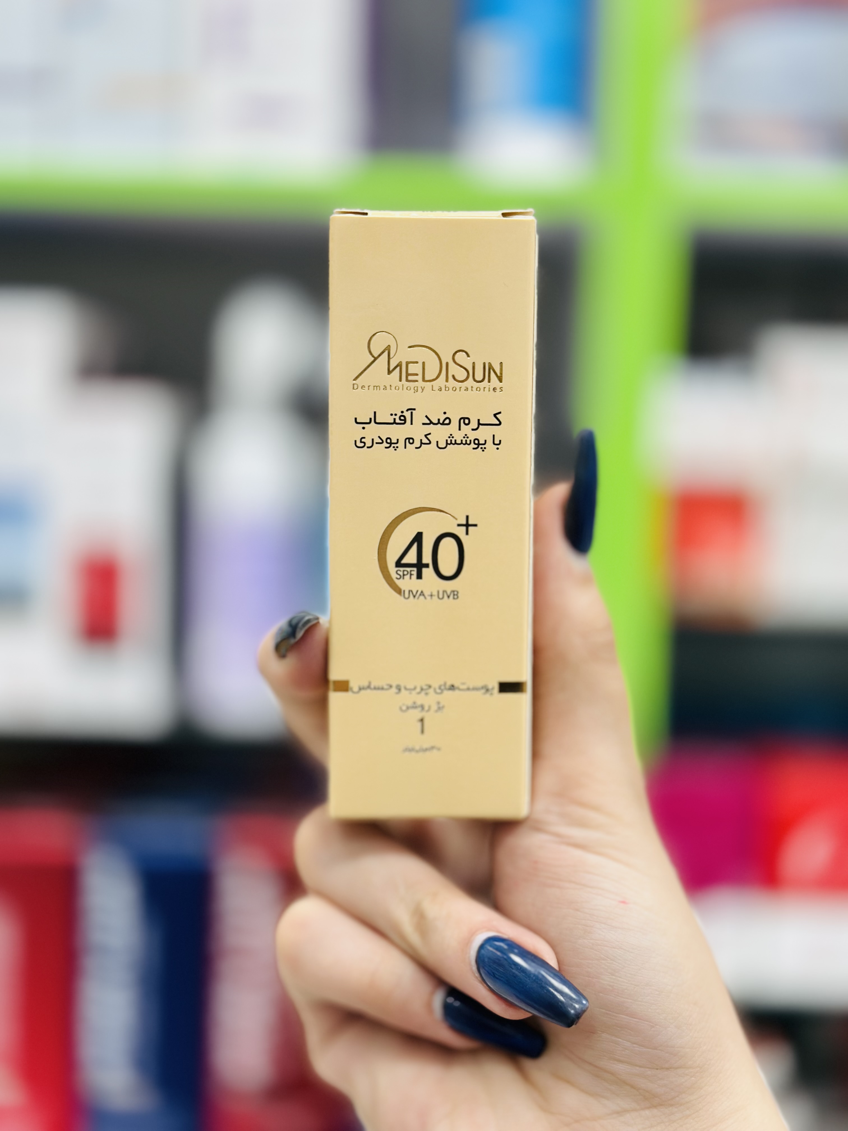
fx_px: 1568
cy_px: 566
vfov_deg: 39.7
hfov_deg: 30.3
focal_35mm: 48
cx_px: 424
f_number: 1.78
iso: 100
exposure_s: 1/100
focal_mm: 6.86
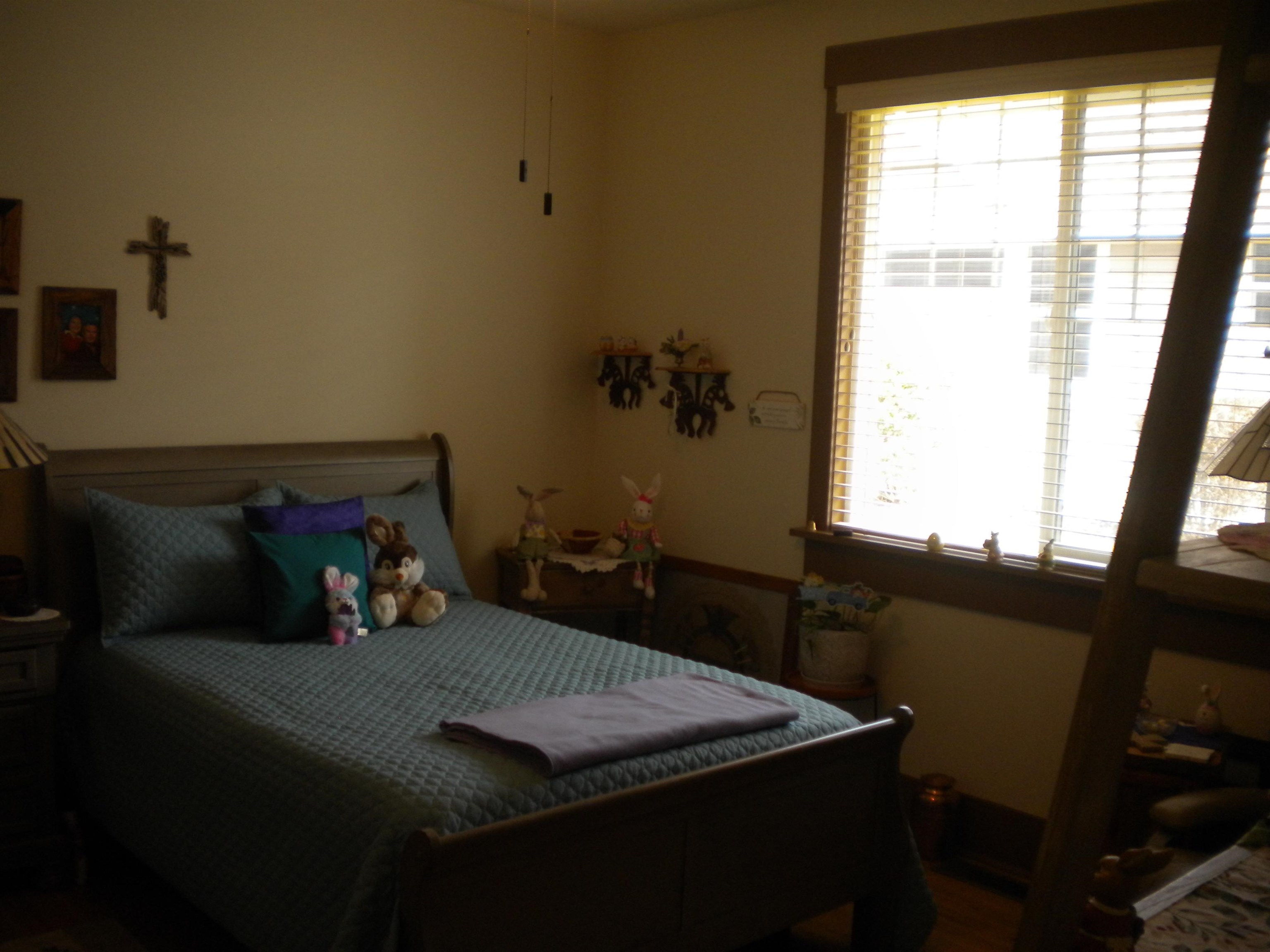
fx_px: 1284
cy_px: 476
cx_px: 635
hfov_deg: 52.6
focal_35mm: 35
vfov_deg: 40.7
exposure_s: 1/59.1
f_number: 3.1
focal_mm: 6.3
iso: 212
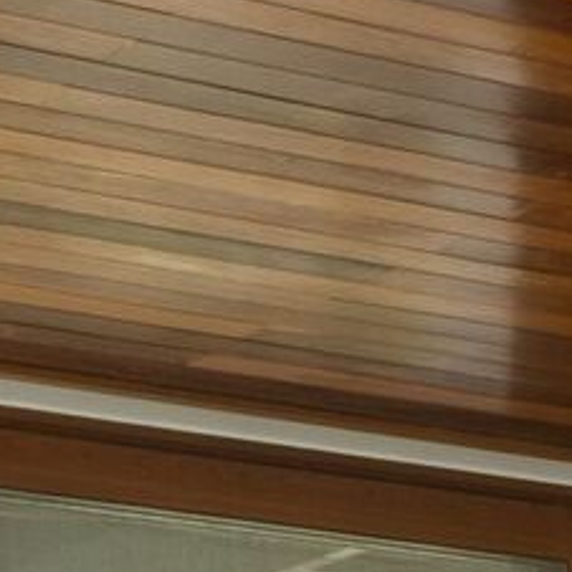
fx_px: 3515
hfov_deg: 9.1
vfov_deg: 8.5
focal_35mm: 188
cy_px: 1406
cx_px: 810
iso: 500
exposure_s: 1/8
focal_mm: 16.5
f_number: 11
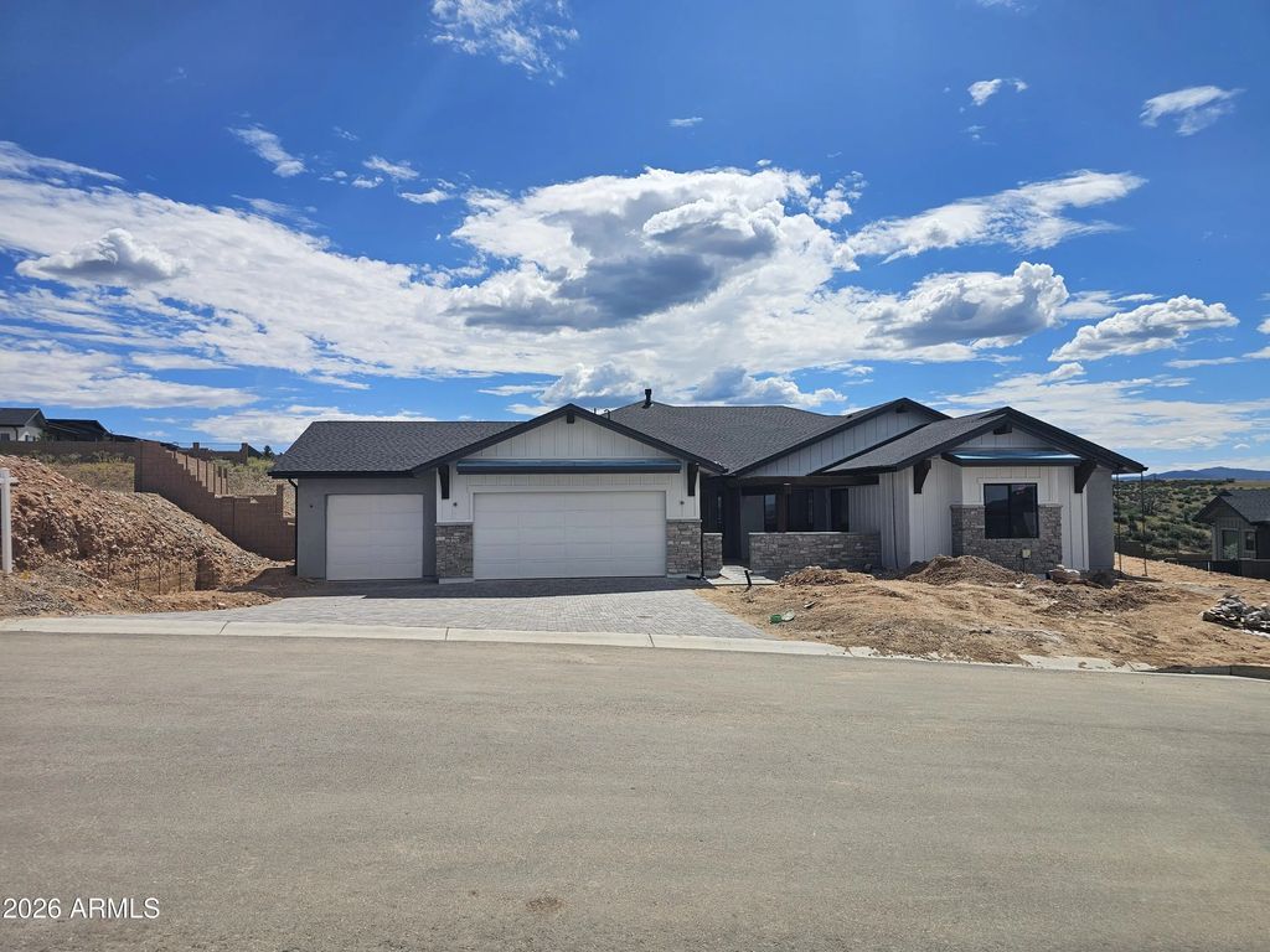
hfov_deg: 73.9
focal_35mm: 23
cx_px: 635
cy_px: 476
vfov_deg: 58.9
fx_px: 844
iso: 10
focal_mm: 6.3
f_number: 1.7
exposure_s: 1/1983
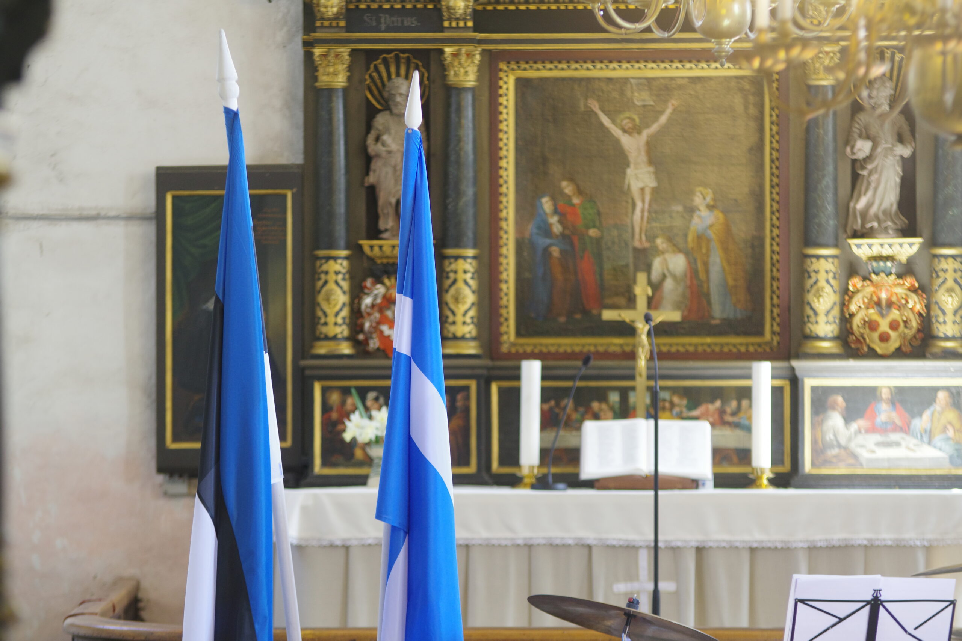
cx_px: 481
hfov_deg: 9.5
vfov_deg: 6.4
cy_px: 320
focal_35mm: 216
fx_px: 5772
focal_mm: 140
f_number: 2.8
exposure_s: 1/50
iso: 800
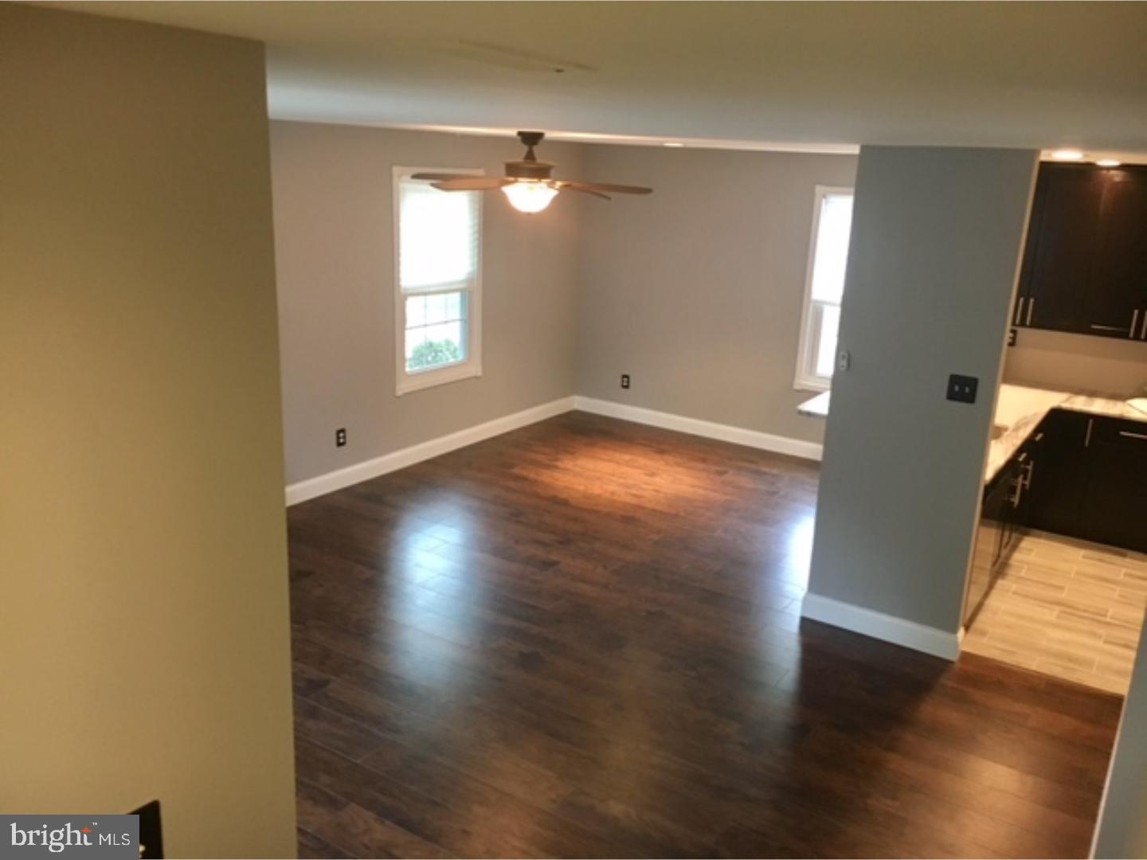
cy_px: 430
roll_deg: -2.2
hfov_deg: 61.7
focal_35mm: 29
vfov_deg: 48.2
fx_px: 961
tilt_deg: -15.6
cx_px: 574
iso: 200
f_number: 2.2
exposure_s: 1/24
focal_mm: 4.15
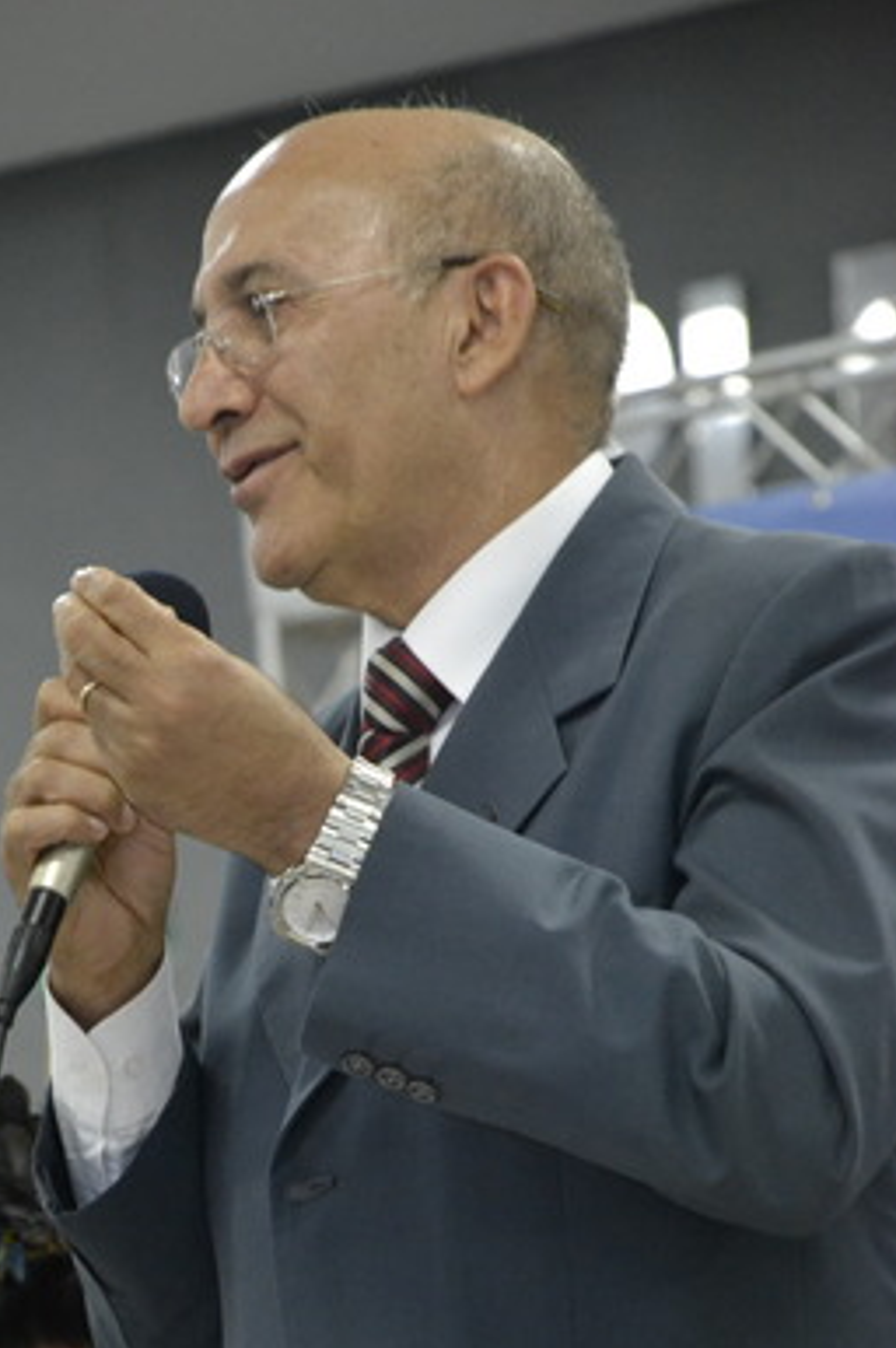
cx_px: 350
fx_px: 9747
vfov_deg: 7.9
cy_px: 849
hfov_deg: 5.3
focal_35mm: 261
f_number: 5.6
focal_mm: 135
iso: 3200
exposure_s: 1/60
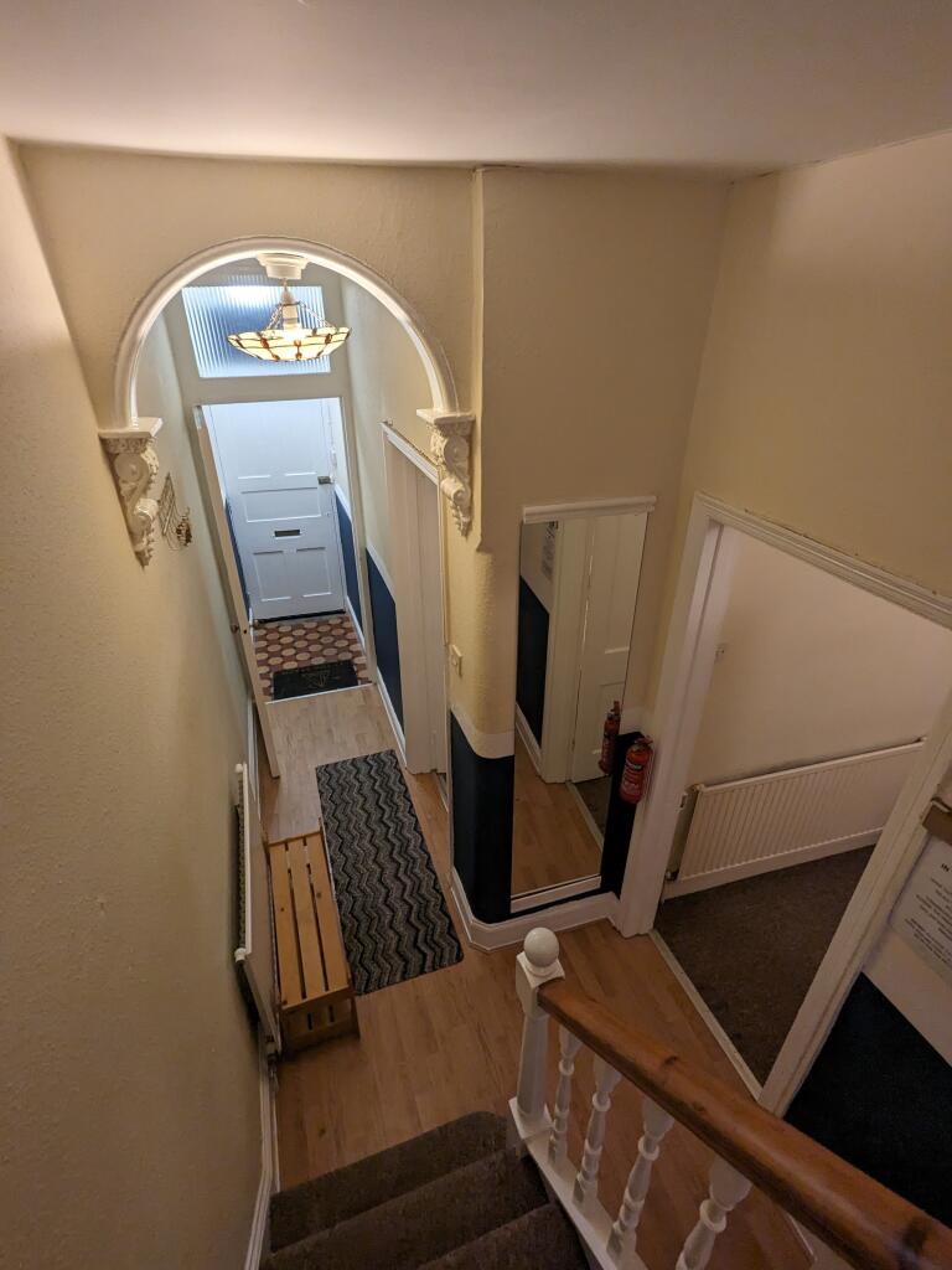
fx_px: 587
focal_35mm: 16
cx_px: 476
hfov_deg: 78.1
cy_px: 635
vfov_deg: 94.5
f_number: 2.2
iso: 181
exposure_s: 1/33.3
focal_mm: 2.35
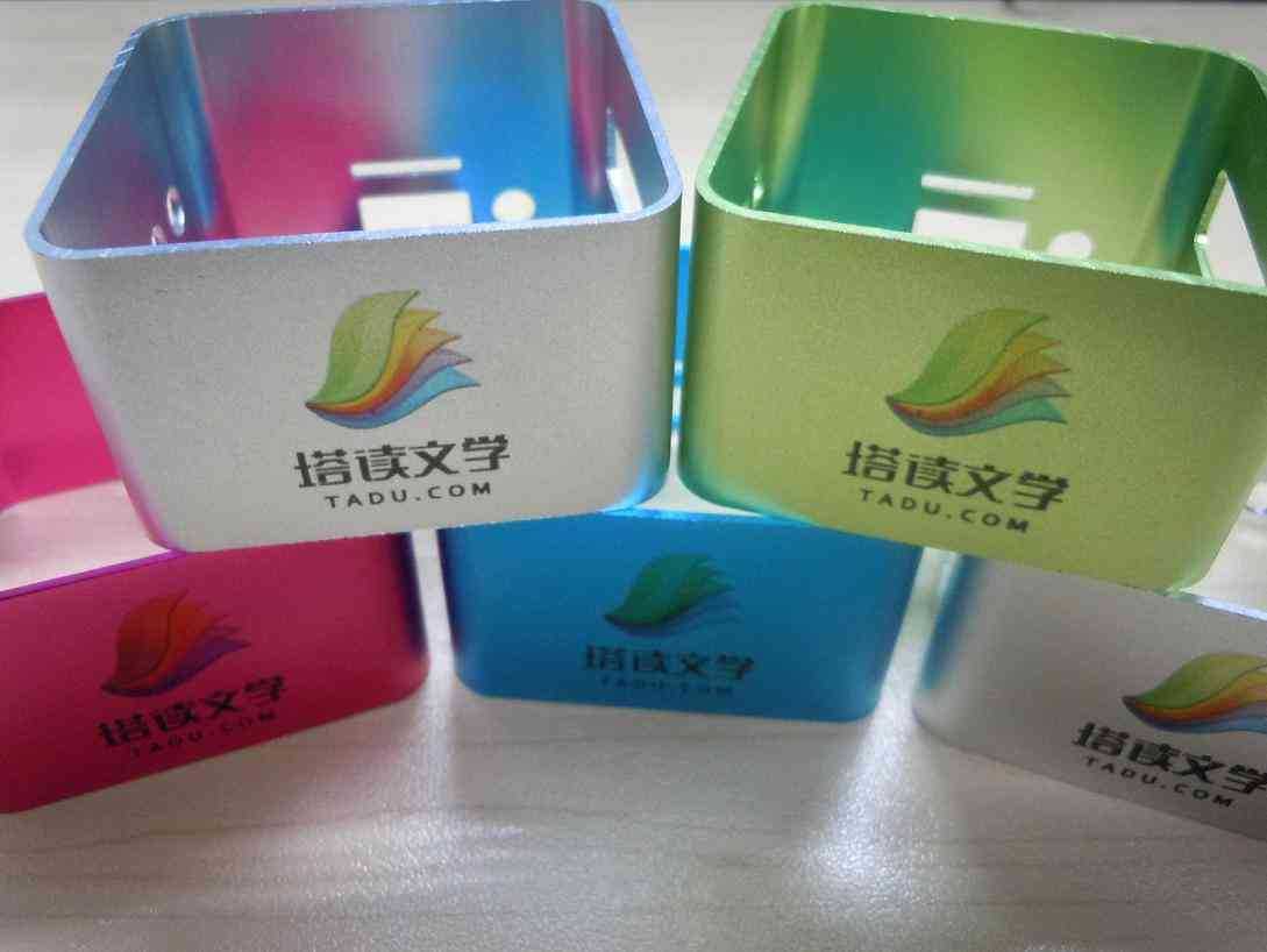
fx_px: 1025
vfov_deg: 49.8
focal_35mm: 28
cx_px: 634
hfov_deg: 63.4
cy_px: 476
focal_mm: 5
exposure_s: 1/10
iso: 400
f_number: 3.7
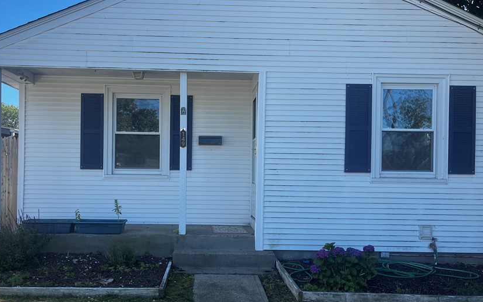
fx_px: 448
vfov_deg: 37.2
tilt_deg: +0.7
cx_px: 225
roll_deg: -0.9
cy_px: 168
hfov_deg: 56.6
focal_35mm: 34
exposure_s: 1/1117
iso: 50
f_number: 1.6
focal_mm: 5.1
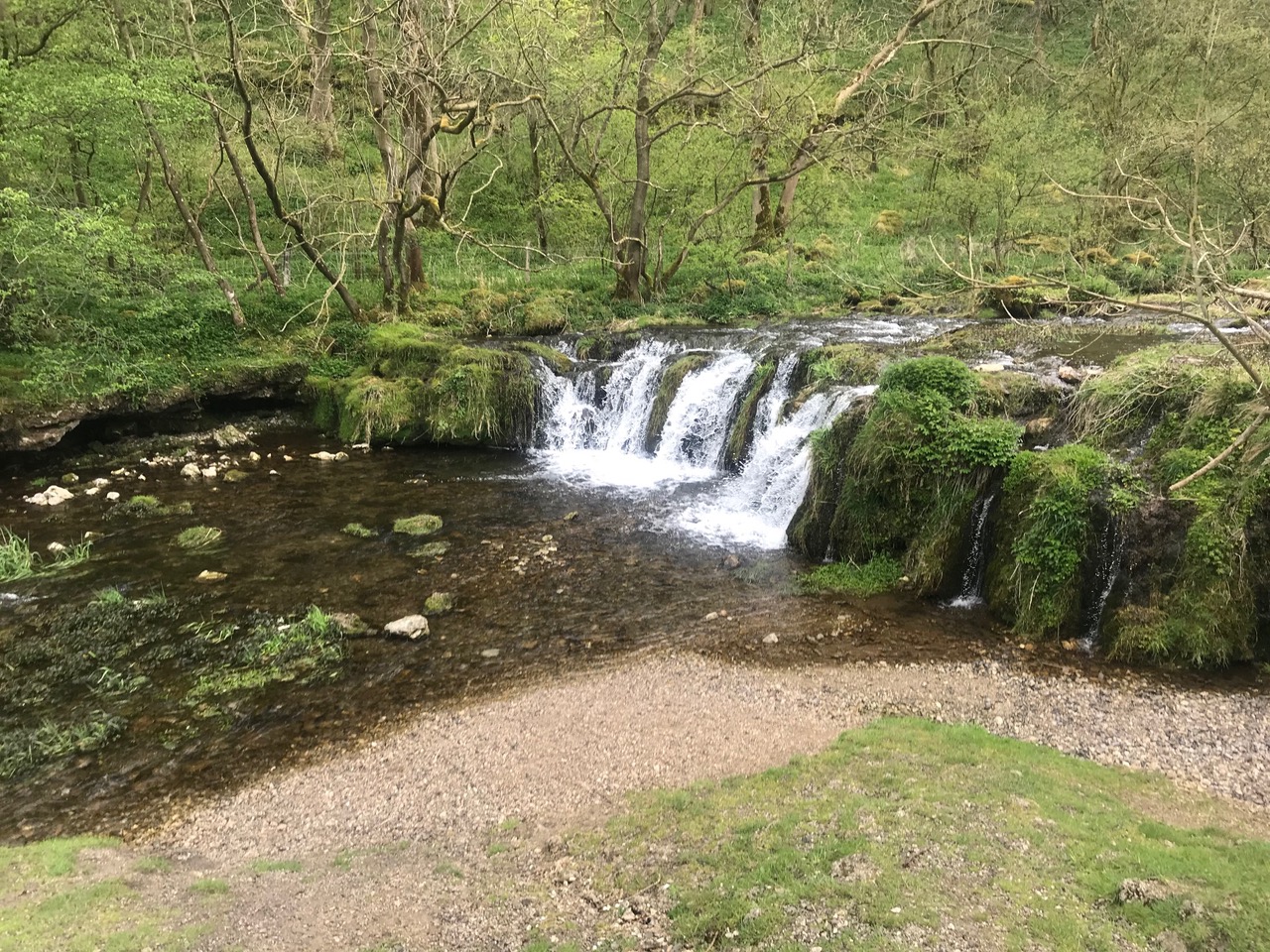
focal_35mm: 28
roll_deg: +0.6
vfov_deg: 49.7
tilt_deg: -13.7
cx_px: 635
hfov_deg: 63.4
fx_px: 1027
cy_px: 476
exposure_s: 1/157
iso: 20
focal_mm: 3.99
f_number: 1.8
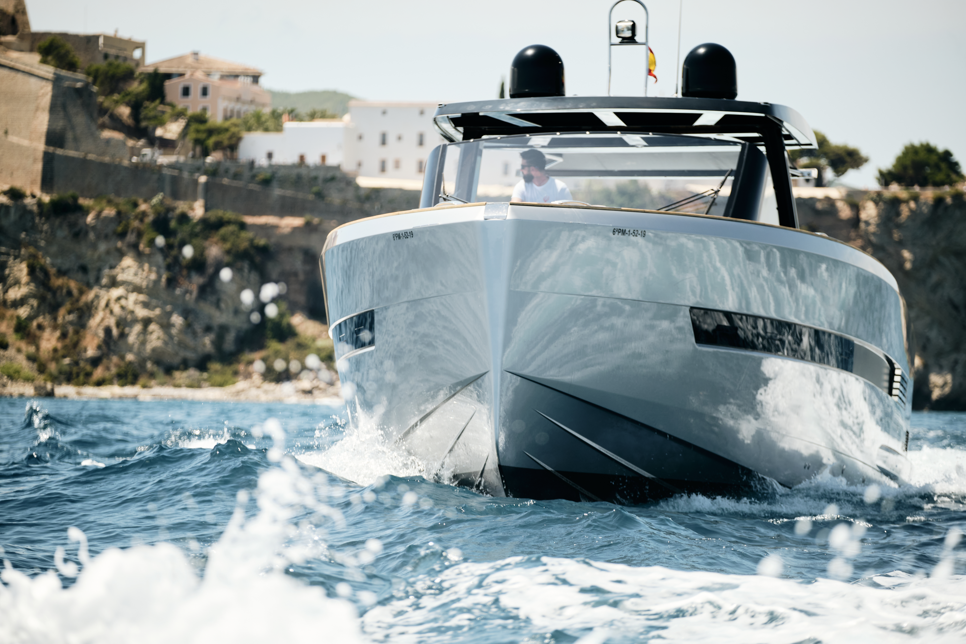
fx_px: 5206
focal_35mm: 194
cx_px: 483
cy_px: 322
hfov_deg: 10.6
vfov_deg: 7.1
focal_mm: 129.2
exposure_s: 1/2000
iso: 200
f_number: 2.8
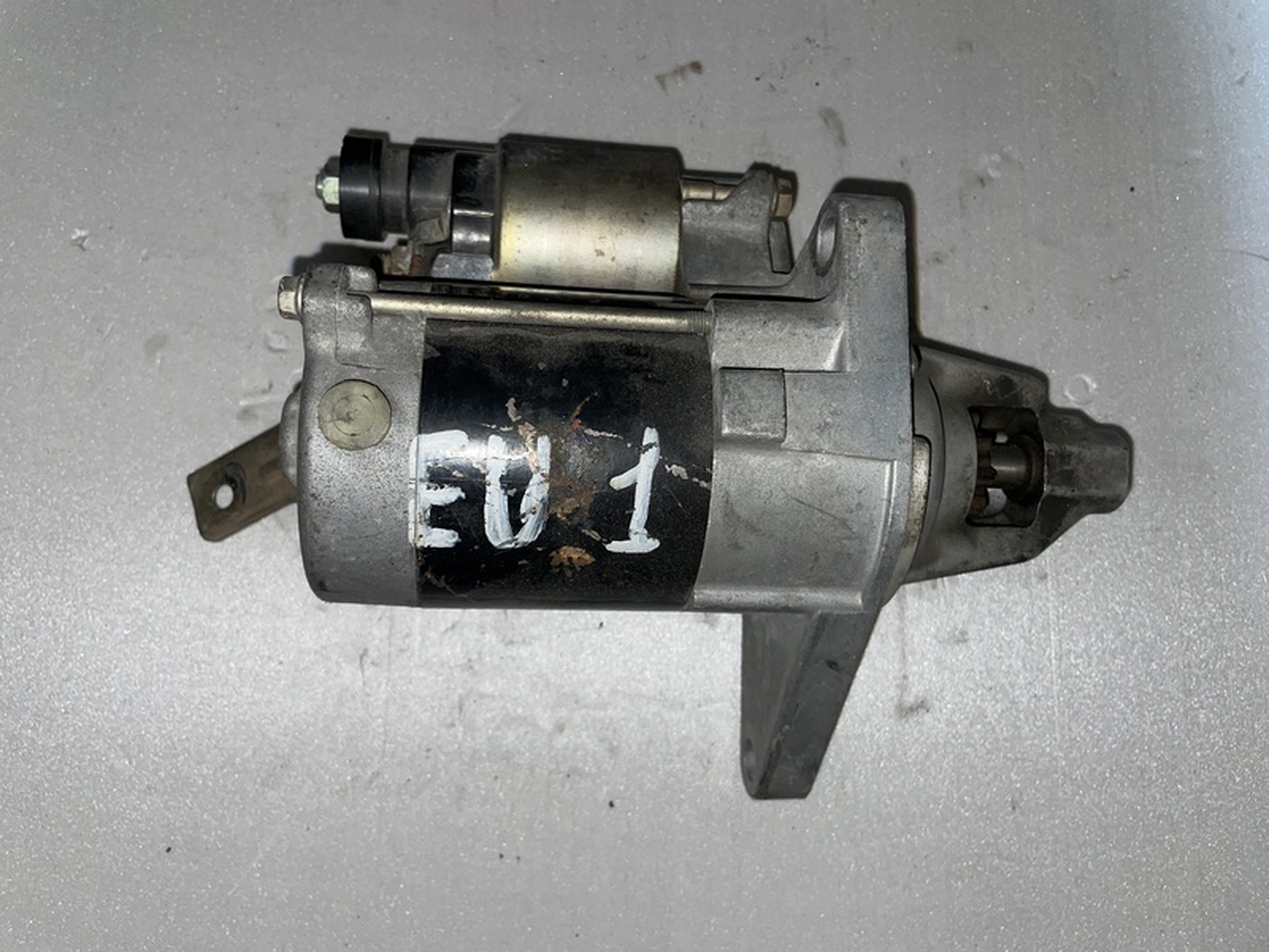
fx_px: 953
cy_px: 476
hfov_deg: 67.3
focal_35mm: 26
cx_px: 634
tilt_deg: -79.4
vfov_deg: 53.1
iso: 50
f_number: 1.6
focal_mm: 4.2
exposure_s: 1/33
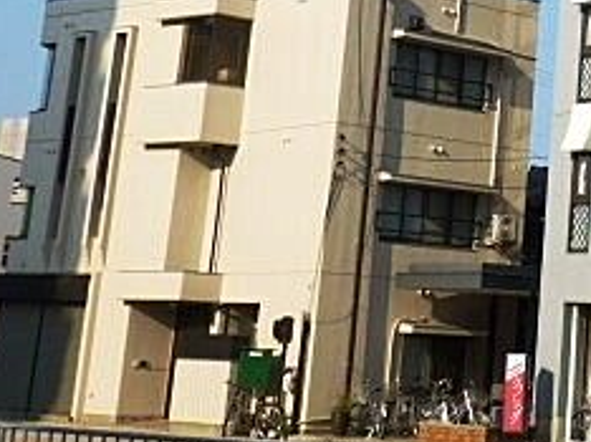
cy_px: -88
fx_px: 1586
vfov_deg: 15.3
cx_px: 796
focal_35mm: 93
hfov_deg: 19.3
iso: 100
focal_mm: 6
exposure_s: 1/1000
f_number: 3.5
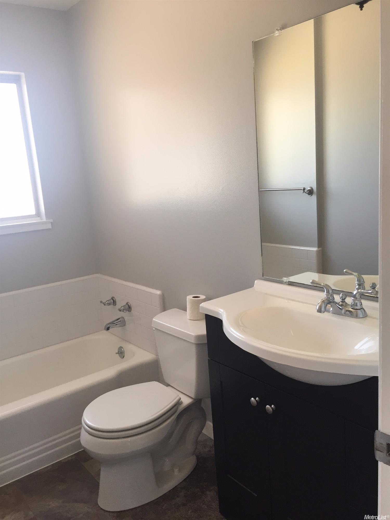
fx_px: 436
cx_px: 195
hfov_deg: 48.2
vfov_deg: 61.7
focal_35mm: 29
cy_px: 260
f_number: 2.2
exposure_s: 1/40
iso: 32
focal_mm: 4.15
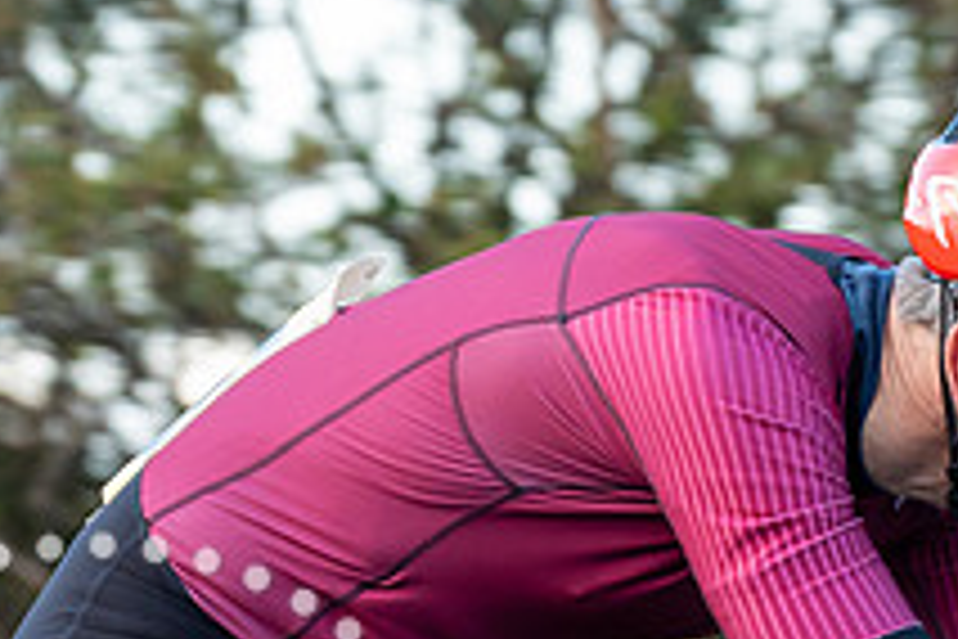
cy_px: 731
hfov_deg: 3.6
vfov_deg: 2.4
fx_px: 15407
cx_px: 712
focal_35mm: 579
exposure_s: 1/640
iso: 800
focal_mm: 113
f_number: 3.2
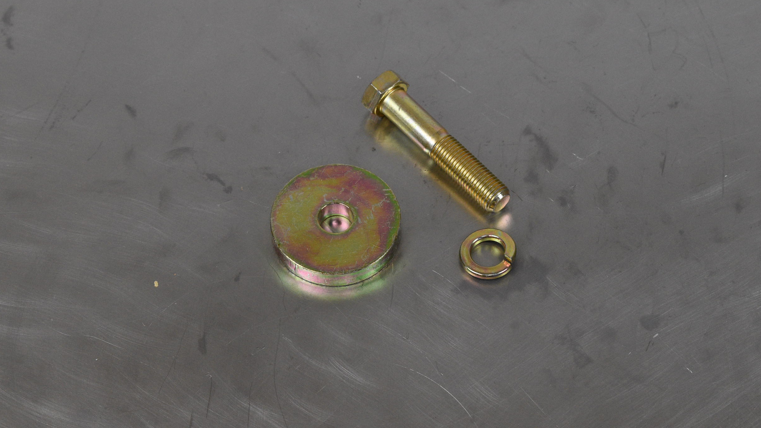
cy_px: 184
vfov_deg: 11.4
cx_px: 421
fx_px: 2152
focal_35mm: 107
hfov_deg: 20.0
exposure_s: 1/200
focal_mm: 55
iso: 1250
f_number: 7.1
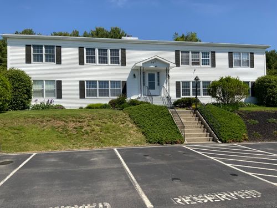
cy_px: 104
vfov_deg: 48.2
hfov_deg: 61.7
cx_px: 138
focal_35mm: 29
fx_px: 232
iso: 16
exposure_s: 1/2801
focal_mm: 3
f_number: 1.8
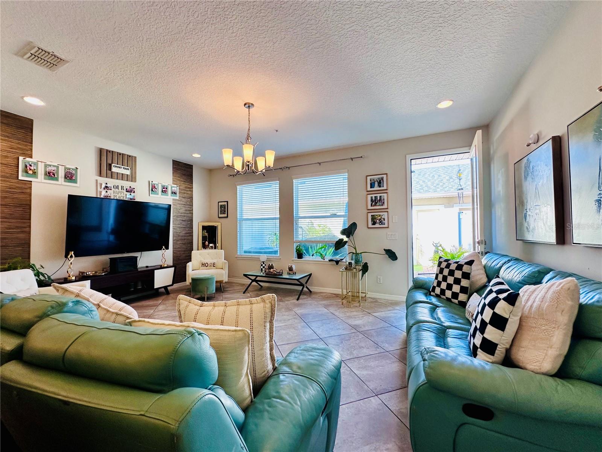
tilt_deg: +1.1
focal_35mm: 14
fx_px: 243
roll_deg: +0.4
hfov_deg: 102.1
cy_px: 226
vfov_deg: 85.7
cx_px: 301
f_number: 2.2
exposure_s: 1/120
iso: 125
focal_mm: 2.22
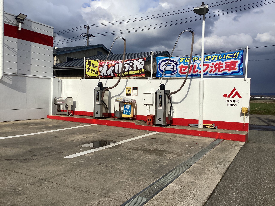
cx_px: 138
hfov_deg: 58.4
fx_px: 246
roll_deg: -1.3
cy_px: 103
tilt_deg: -1.9
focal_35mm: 31
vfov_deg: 45.4
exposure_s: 1/2551
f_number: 2.4
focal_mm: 3.3
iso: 25
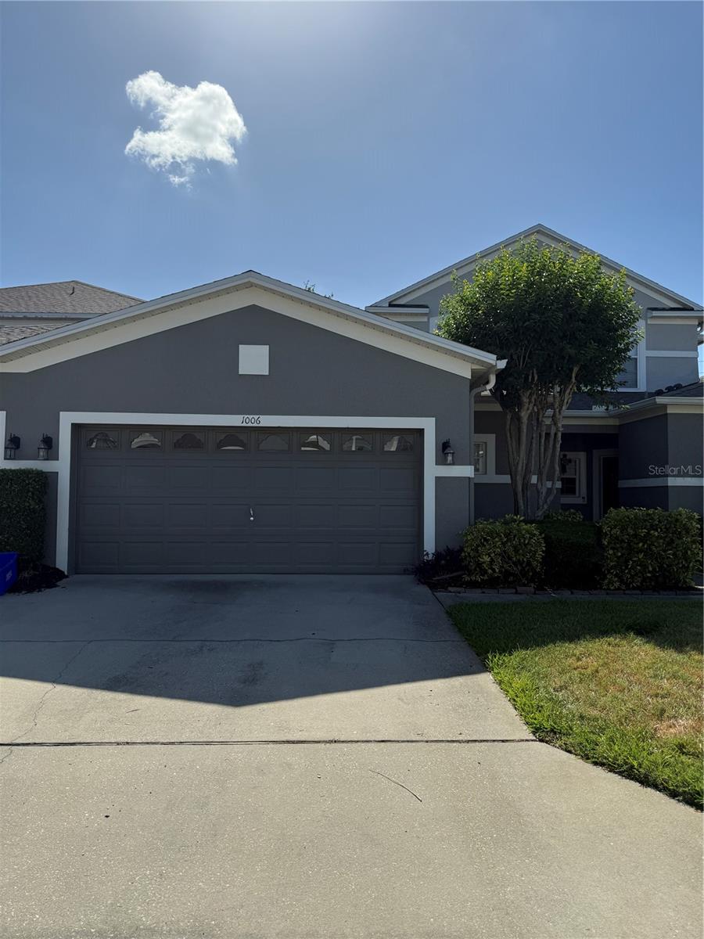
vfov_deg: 71.6
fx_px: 651
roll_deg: -0.2
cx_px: 352
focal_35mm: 24
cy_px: 470
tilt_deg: +2.5
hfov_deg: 56.8
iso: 80
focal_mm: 6.76
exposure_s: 1/7353
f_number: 1.78
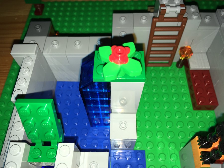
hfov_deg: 61.7
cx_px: 112
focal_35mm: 29
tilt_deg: -59.6
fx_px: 188
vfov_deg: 48.2
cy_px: 84
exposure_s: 1/136
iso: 25
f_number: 2.2
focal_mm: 4.15
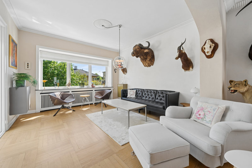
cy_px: 84
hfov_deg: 108.3
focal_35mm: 13
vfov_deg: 85.4
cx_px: 126
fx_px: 91
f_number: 5.6
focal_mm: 13
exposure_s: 1/100
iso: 320
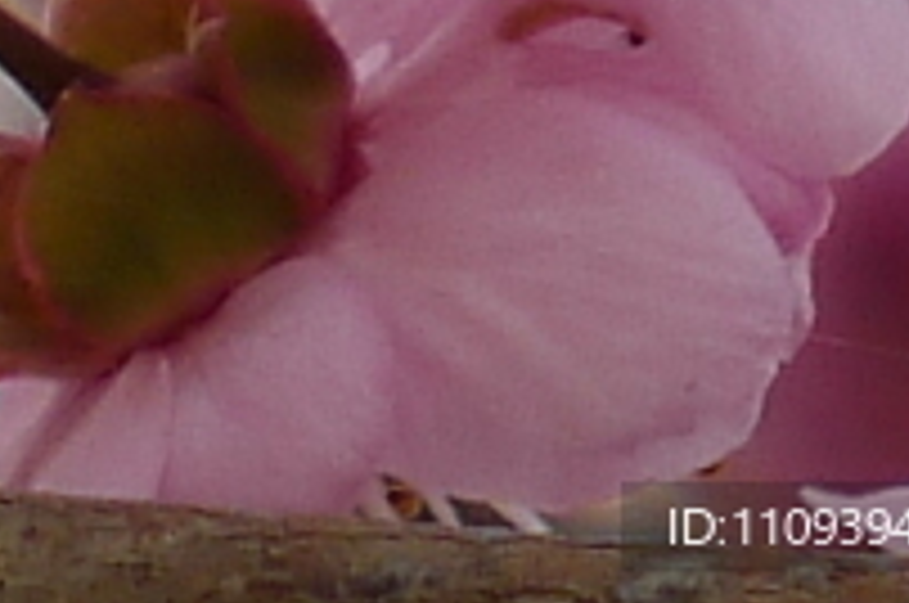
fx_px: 27504
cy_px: -914
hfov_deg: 1.9
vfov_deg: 1.3
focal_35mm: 1091
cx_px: -616
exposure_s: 1/125
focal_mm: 19.2
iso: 80
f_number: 3.3
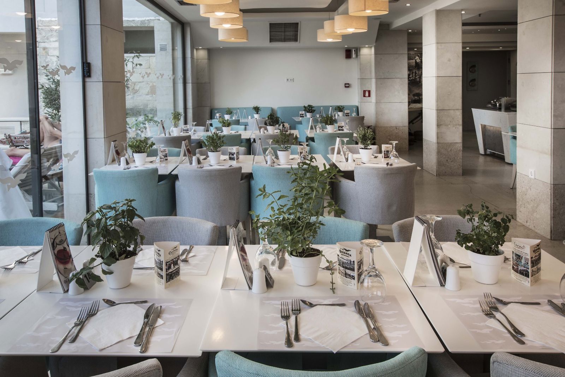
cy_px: 188
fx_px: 471
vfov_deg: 43.6
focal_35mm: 30
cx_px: 282
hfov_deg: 61.9
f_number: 11
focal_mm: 20
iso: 100
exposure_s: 1/10
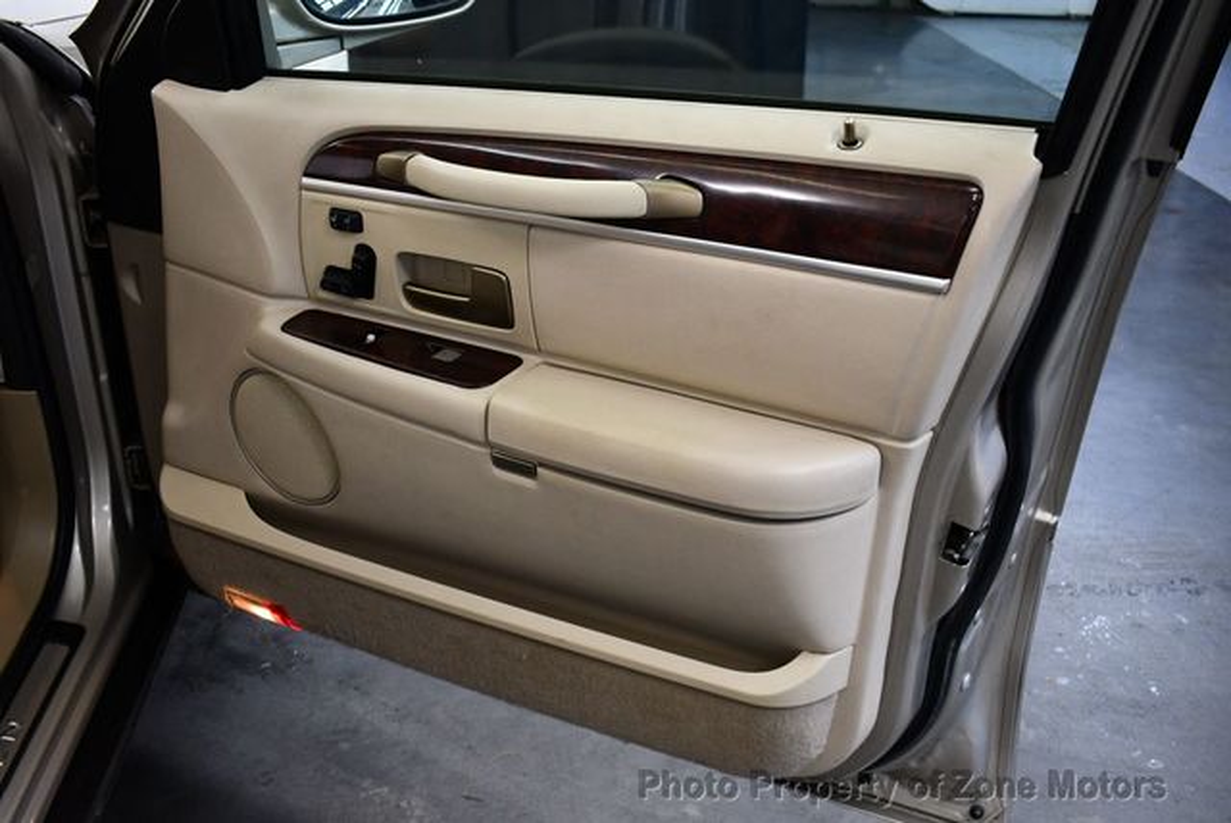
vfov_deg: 36.9
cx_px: 616
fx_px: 1232
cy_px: 412
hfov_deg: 53.1
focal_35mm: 36
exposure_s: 1/125
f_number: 3.5
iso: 900
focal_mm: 18
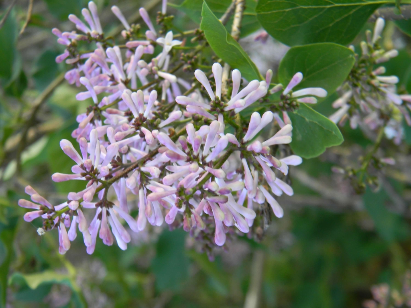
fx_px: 594
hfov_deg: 38.2
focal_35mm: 50
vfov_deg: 29.1
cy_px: 154
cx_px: 206
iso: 107
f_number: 4.3
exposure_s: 1/30
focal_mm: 12.2
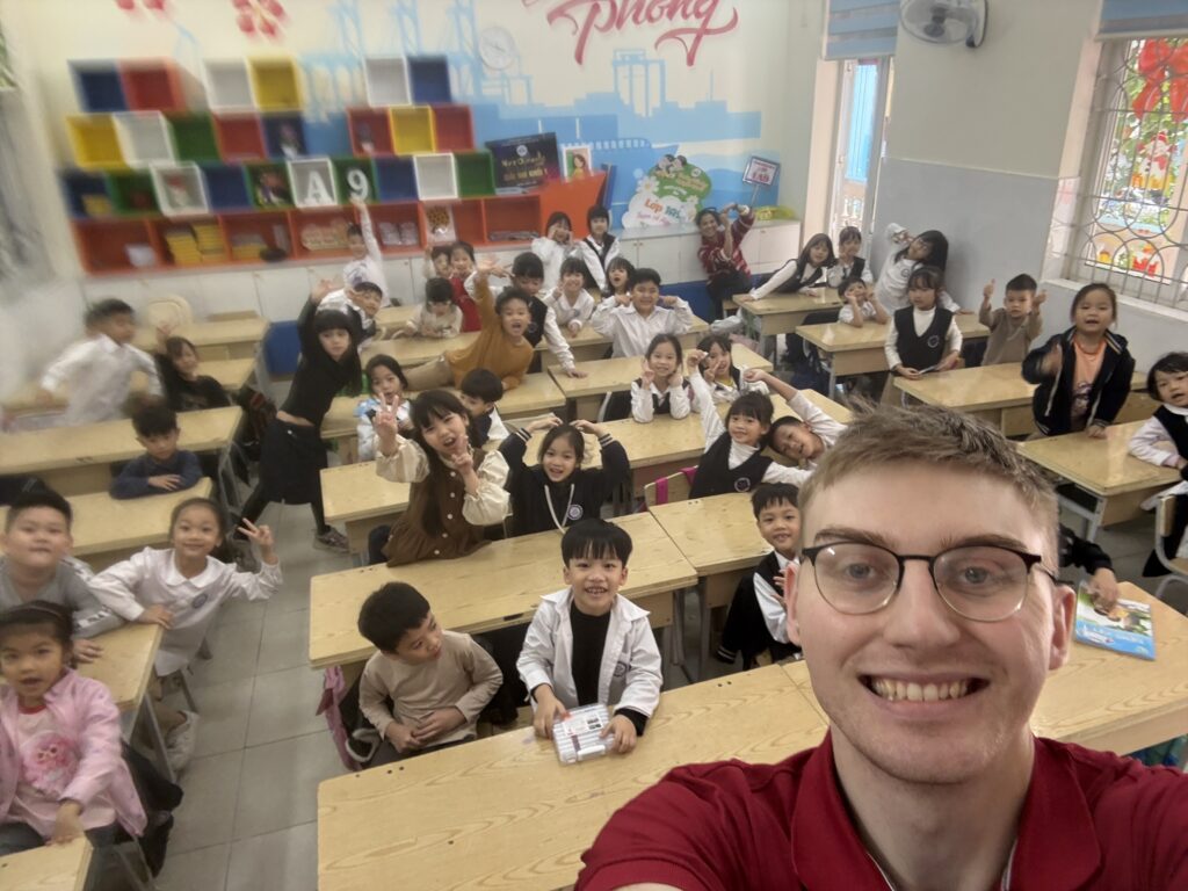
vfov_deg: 58.9
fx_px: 789
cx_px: 594
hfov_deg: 73.9
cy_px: 446
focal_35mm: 23
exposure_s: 1/50
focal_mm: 2.69
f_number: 1.9
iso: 125
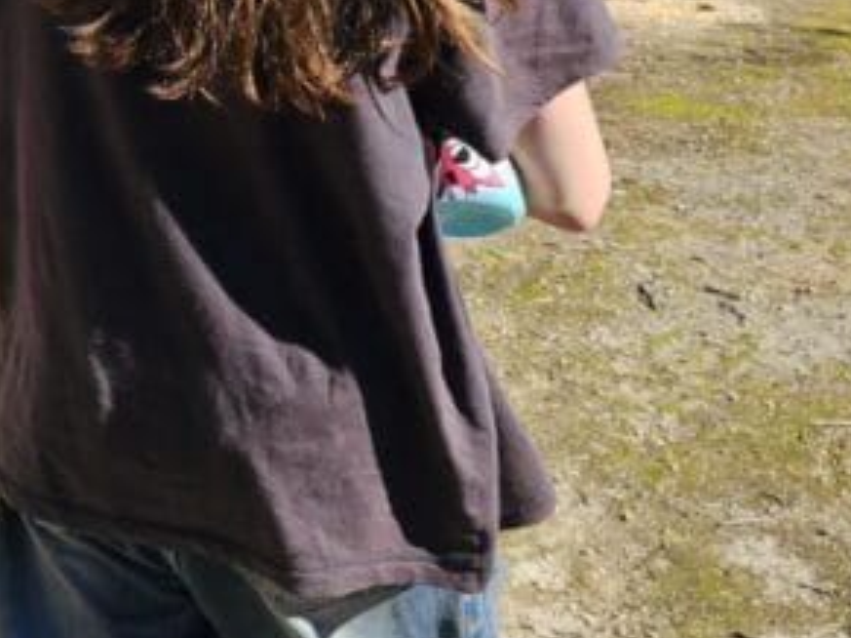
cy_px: -158
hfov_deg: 19.6
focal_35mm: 81
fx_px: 1990
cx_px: -567
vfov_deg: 17.2
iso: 10
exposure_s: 1/424
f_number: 1.7
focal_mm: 6.3
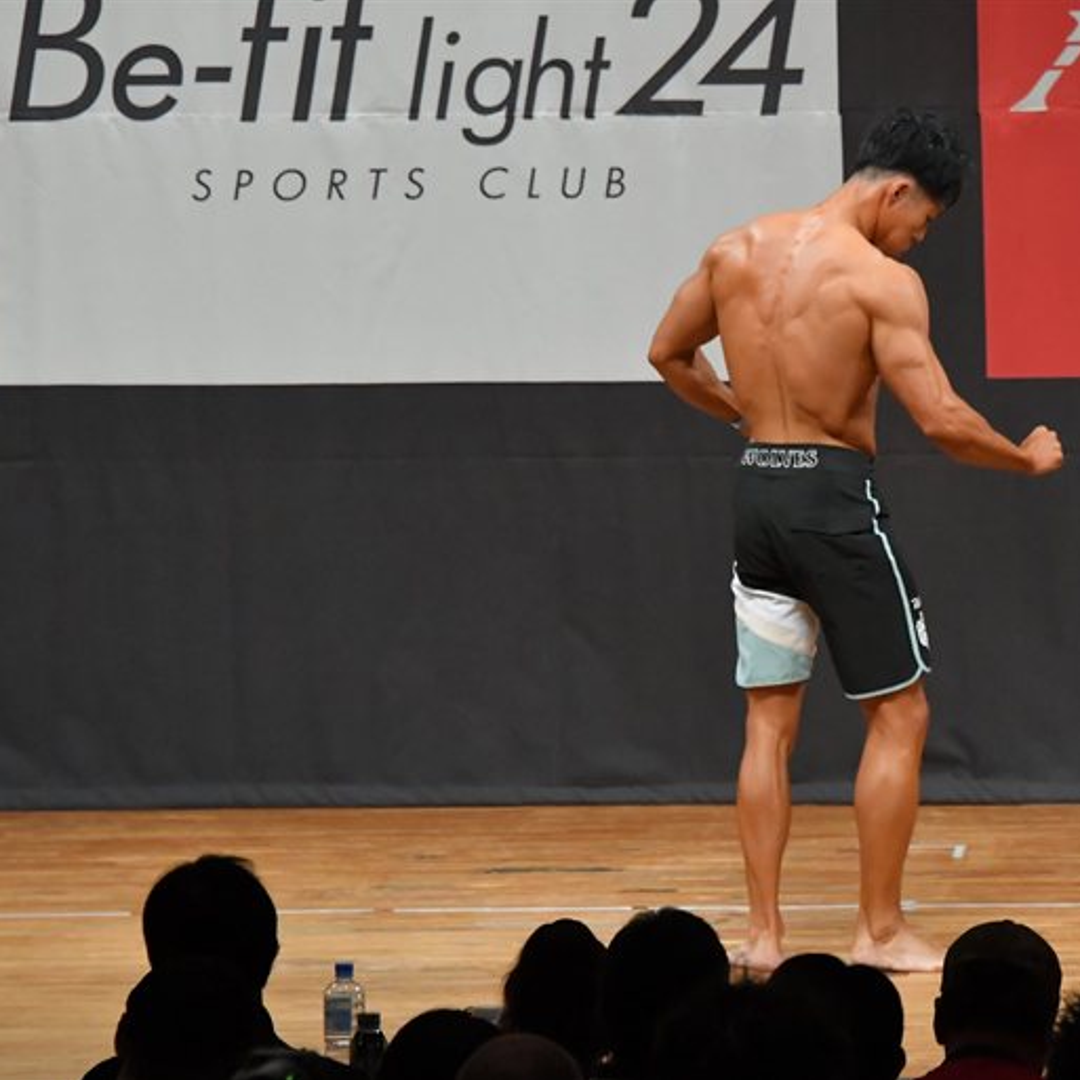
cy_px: 541
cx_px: 765
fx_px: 11542
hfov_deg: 5.4
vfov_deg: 5.4
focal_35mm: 327
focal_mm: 170
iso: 6400
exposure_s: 1/400
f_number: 5.6
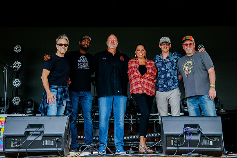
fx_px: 476
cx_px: 113
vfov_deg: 18.8
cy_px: 66
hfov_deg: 28.0
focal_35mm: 72
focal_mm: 62
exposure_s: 1/400
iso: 640
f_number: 5
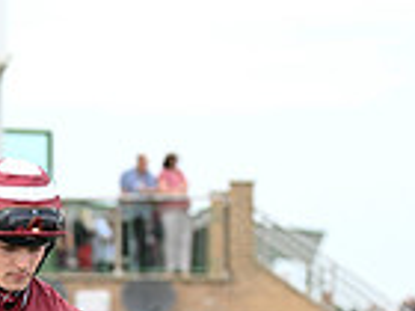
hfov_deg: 5.3
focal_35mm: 372
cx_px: 110
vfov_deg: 4.0
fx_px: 4460
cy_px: 616
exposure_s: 1/500
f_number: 4.5
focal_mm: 120
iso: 400
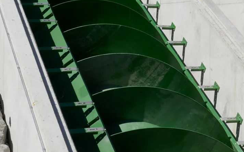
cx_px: 159
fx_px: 612
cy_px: 43
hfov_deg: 22.5
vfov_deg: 14.2
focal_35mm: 92
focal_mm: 9.1
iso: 125
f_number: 6.3
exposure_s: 1/800
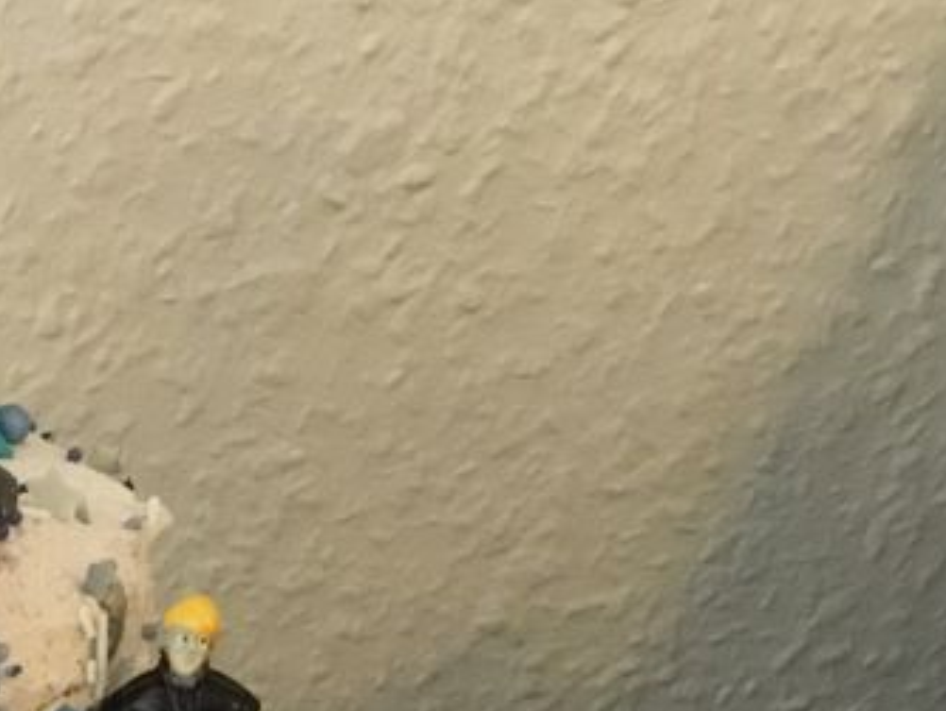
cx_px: -380
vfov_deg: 14.7
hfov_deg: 18.7
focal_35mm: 95
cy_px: 994
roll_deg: -2.7
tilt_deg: -37.9
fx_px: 2598
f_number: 2.4
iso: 200
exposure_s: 1/25
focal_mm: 3.3
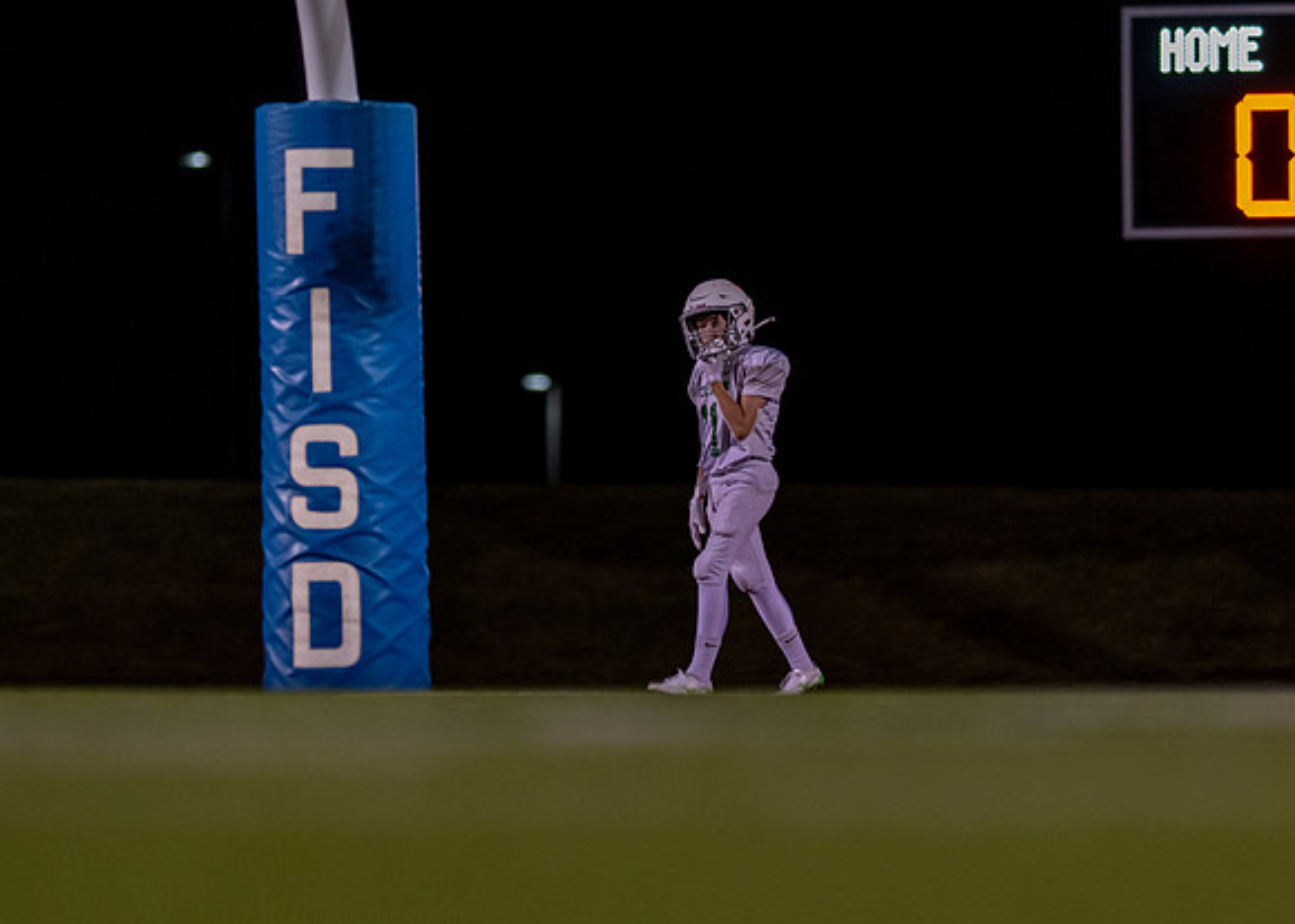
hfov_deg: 7.1
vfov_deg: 5.0
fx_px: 10478
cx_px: 749
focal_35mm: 285
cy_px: 278
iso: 1250
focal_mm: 135
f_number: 1.8
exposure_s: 1/1250
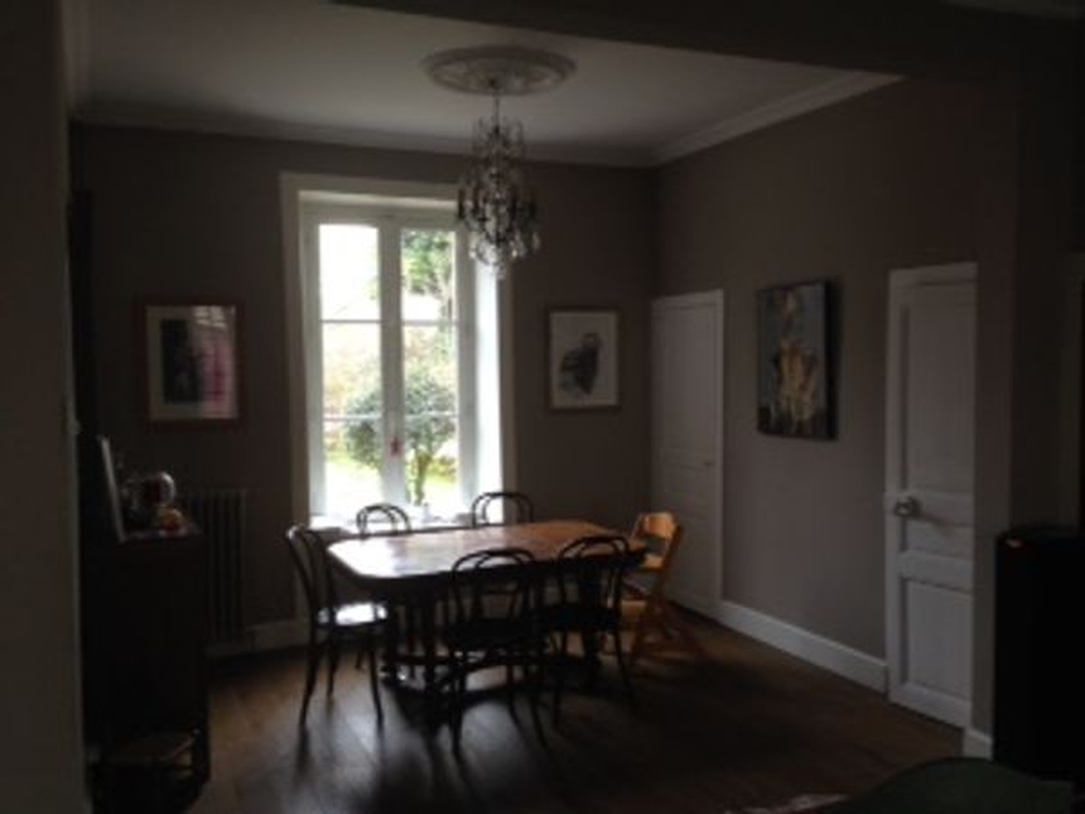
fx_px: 1034
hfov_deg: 55.4
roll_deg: -0.5
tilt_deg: -3.3
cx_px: 542
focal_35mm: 33
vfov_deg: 42.9
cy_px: 407
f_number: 2.4
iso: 64
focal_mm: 4.12
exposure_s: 1/20
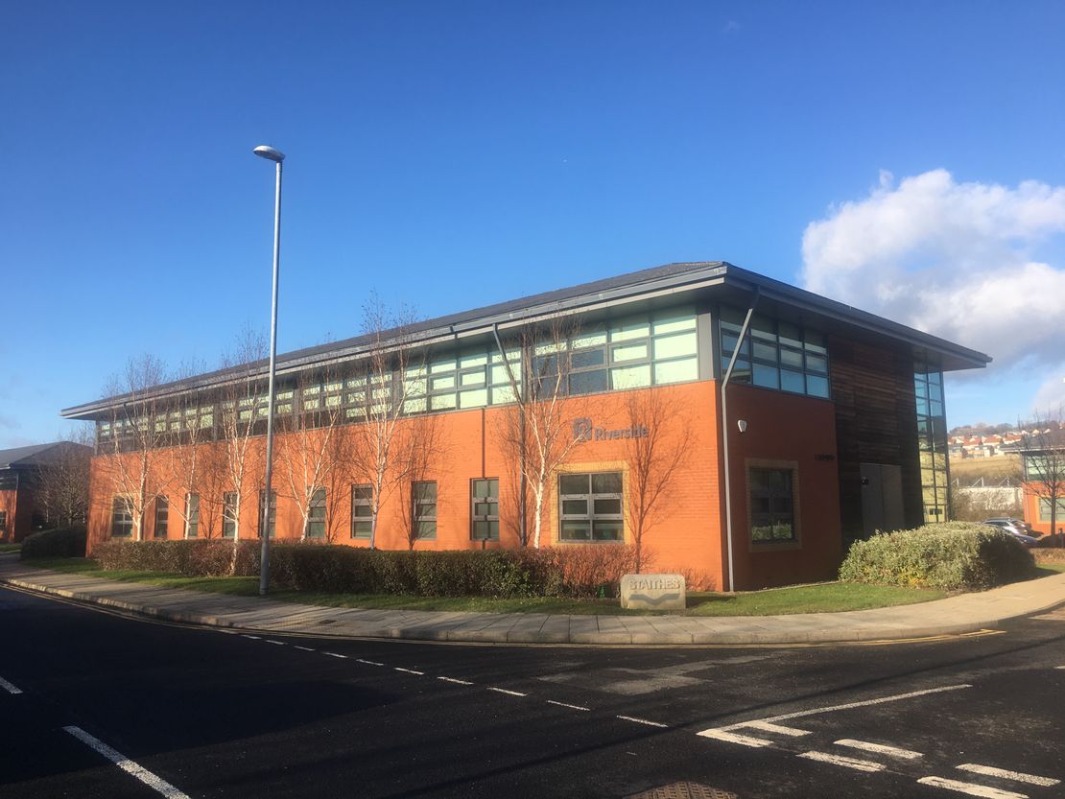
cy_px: 400
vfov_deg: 48.2
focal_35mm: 29
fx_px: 892
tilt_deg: +7.0
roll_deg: +1.1
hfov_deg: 61.6
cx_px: 532
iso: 25
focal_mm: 4.15
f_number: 2.2
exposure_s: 1/962
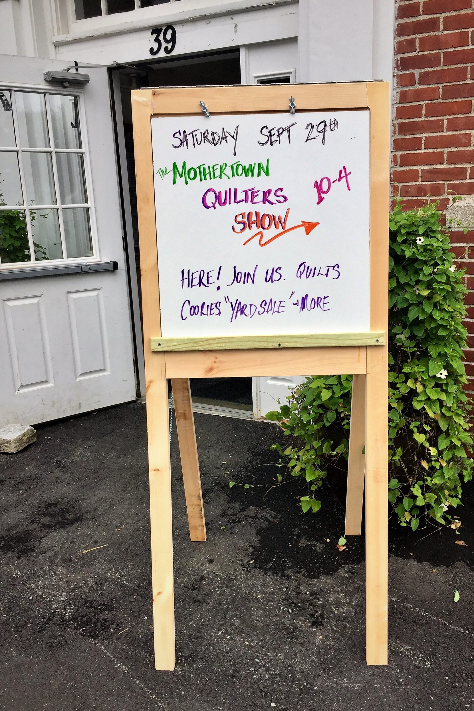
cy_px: 361
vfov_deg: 60.3
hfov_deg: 42.2
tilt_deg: -14.9
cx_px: 273
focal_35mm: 31
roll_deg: +2.5
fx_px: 612
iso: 32
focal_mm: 4.15
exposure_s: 1/964
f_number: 2.2
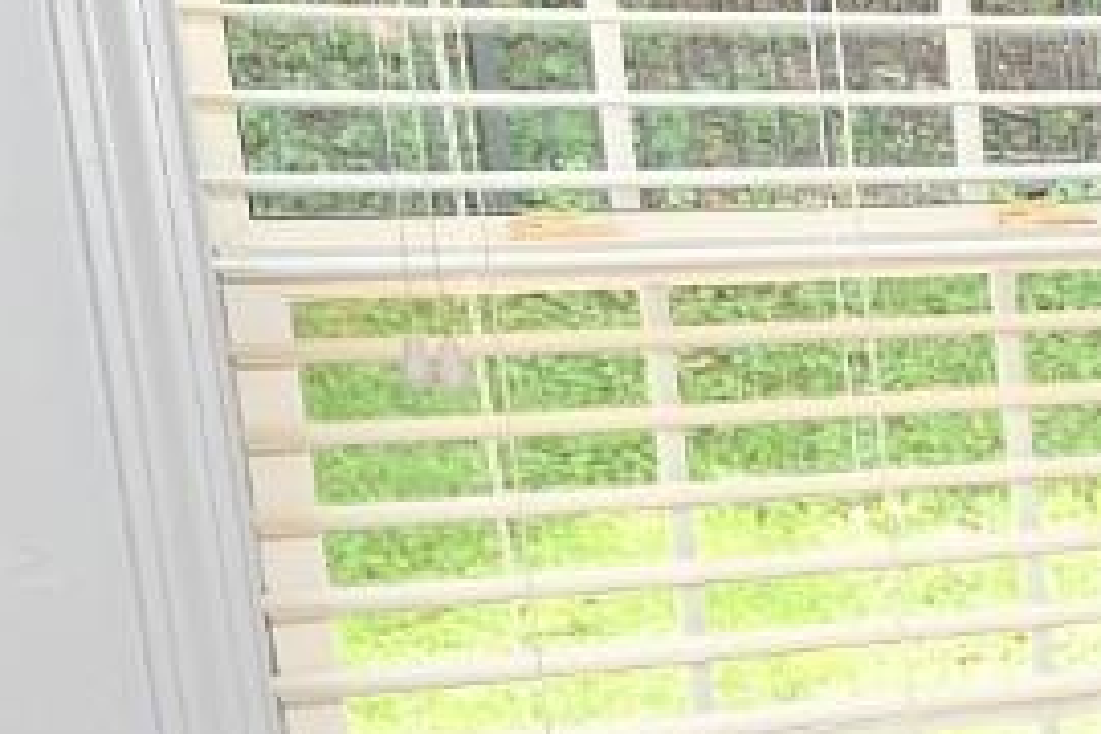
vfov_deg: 12.9
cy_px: 606
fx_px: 3242
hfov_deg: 12.5
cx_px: 2989
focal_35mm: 106
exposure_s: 1/60
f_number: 4
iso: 200
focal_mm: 14
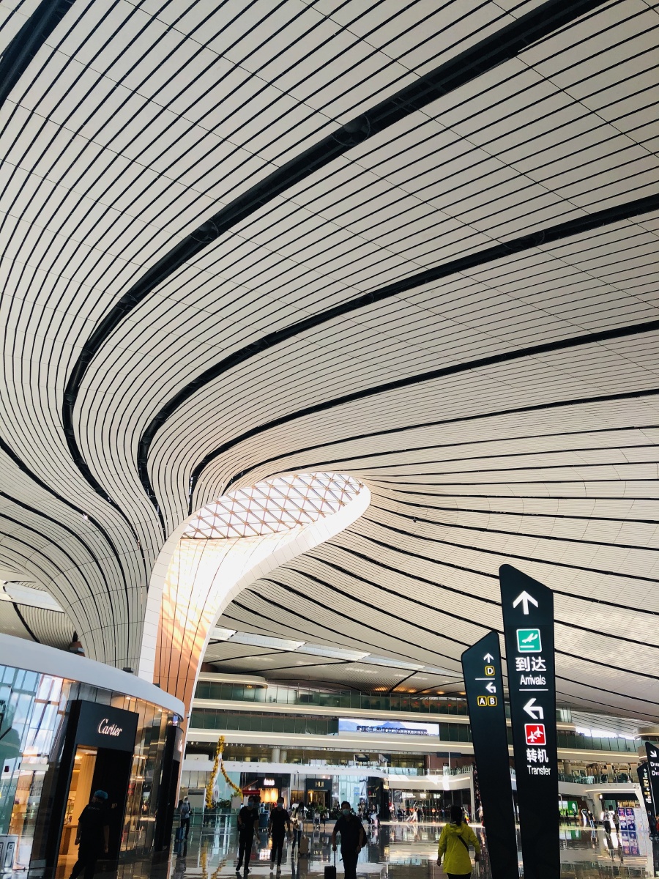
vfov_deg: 63.4
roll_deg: -1.6
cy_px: 440
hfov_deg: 49.7
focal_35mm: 28
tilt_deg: +26.0
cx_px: 330
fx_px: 711
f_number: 1.8
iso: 50
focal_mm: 3.99
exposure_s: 1/120
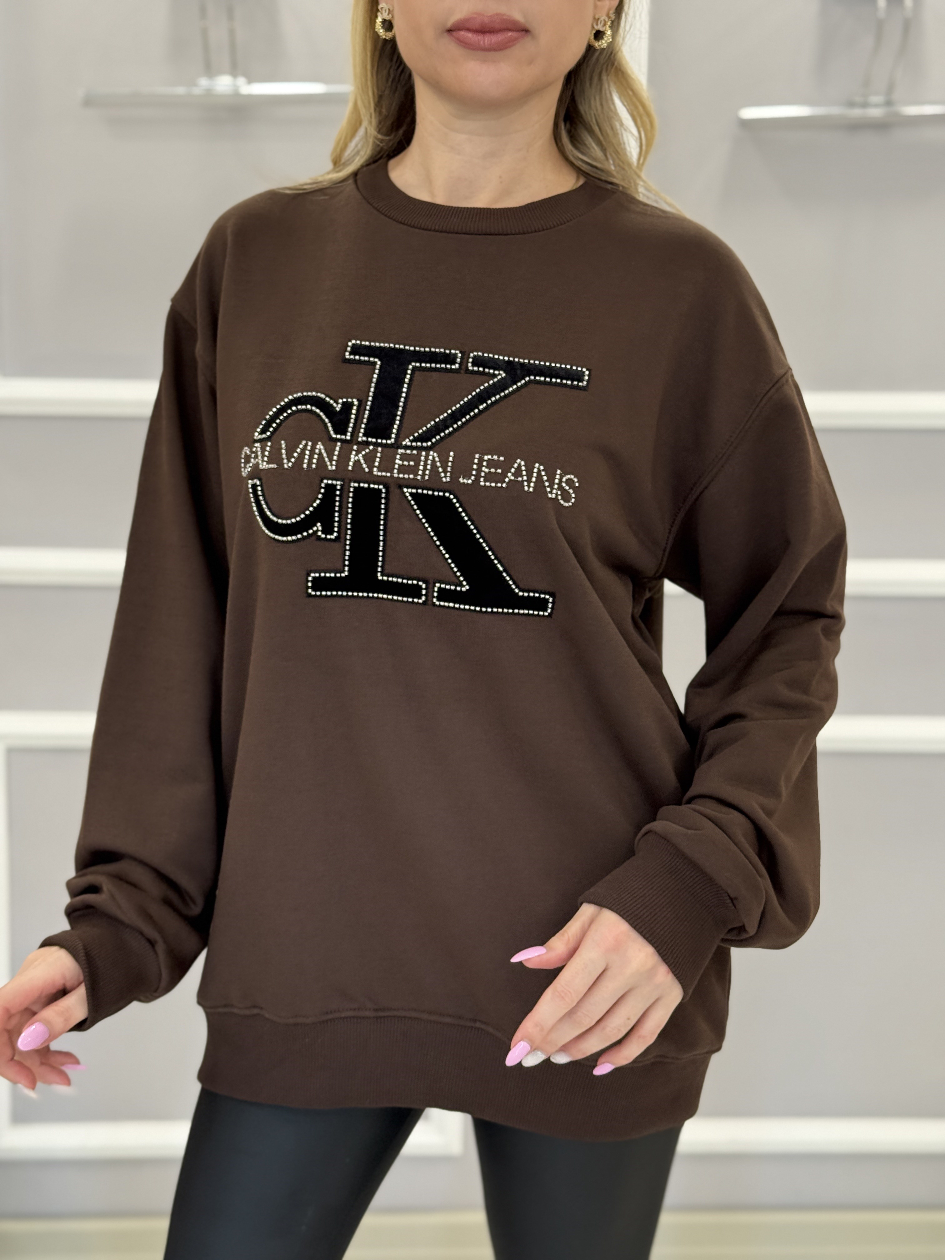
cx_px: 472
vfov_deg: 39.7
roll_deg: -1.4
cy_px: 630
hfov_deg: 30.3
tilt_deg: -6.8
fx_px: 1747
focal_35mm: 48
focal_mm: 6.76
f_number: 1.78
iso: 200
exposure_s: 1/64
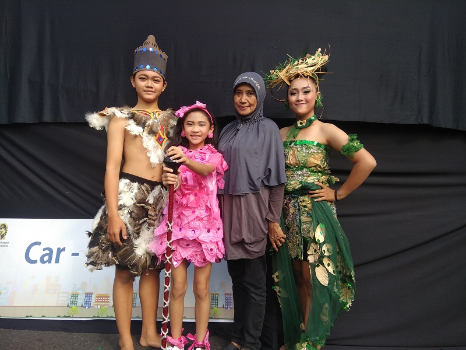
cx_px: 233
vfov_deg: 63.4
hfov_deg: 79.0
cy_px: 175
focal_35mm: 21
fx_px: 283
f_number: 2
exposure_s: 1/306
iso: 100
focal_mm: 3.57
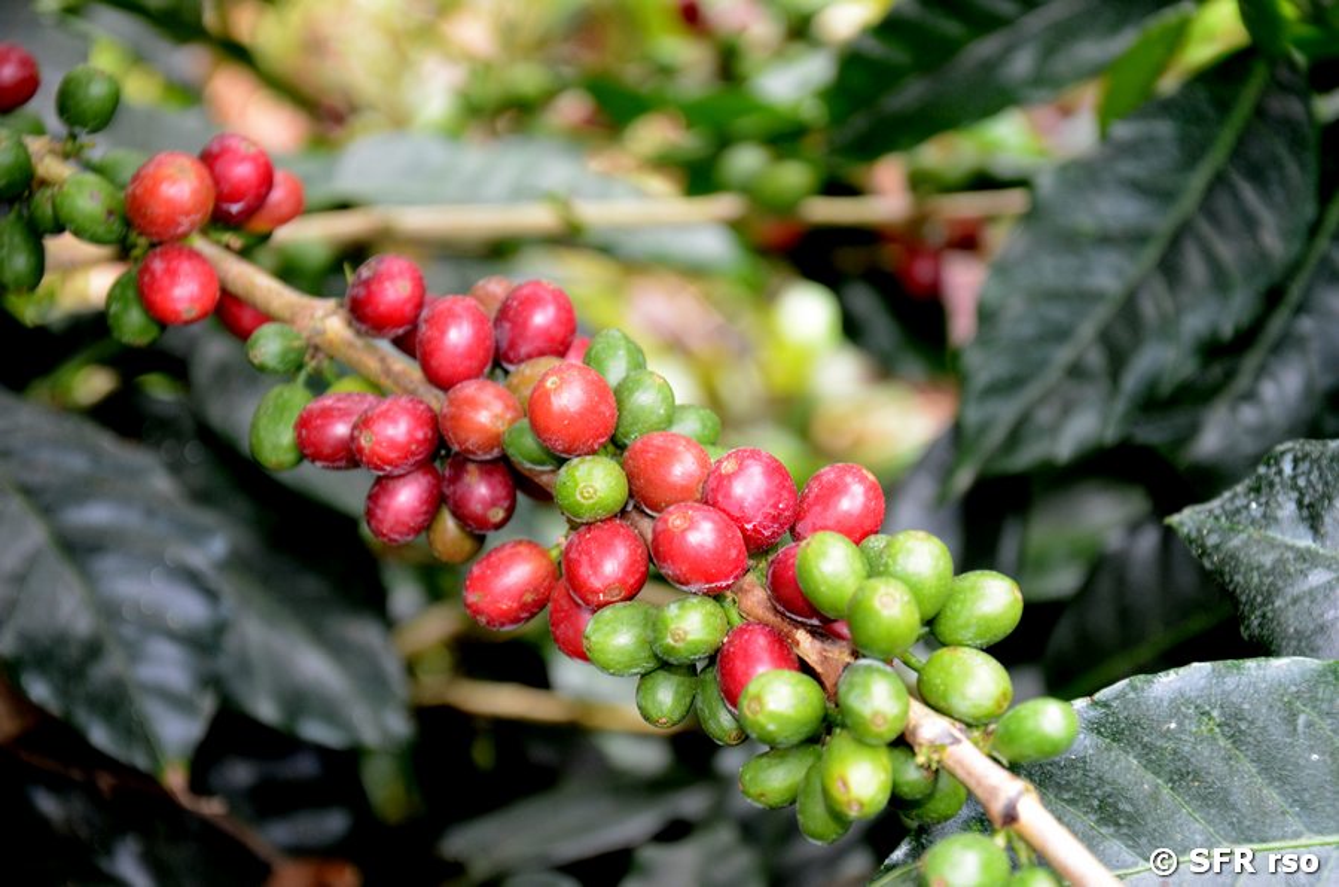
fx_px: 3897
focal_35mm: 105
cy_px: 444
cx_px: 670
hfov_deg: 19.5
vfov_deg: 13.0
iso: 800
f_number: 5.3
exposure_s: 1/60
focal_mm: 70
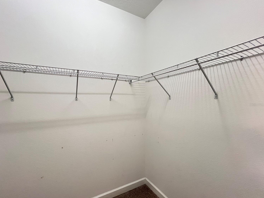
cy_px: 105
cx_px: 124
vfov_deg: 85.6
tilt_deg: -1.4
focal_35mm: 14
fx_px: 107
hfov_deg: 102.0
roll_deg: +0.4
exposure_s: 1/60
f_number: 1.8
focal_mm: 1.57
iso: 320
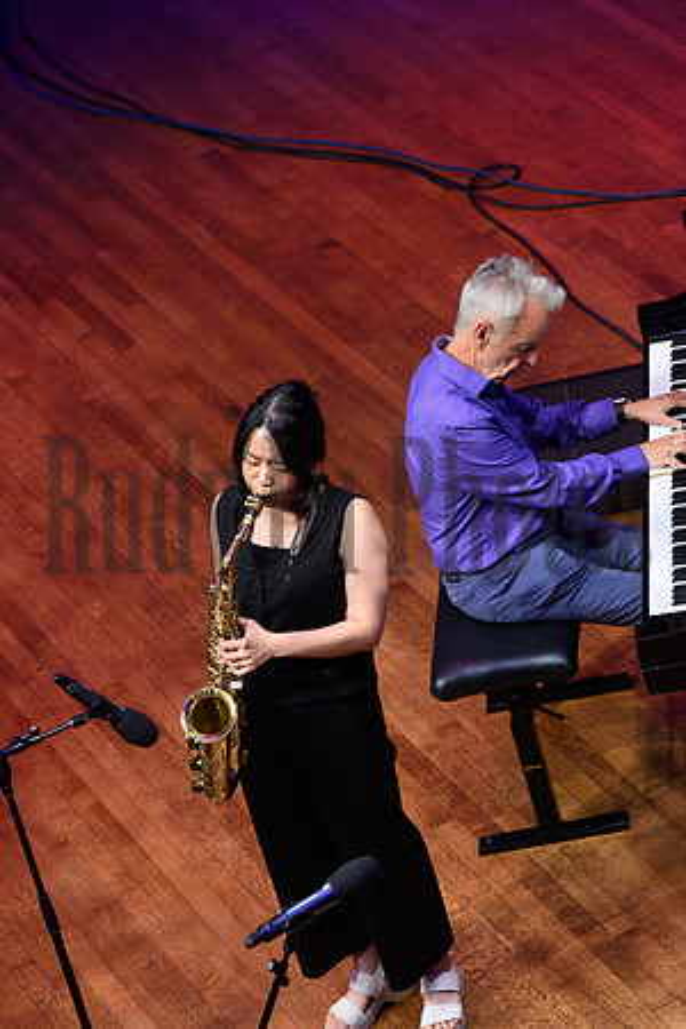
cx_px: 343
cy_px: 514
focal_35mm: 155
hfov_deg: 8.9
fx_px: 4430
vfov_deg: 13.2
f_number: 5.6
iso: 1600
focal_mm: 155
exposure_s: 1/250
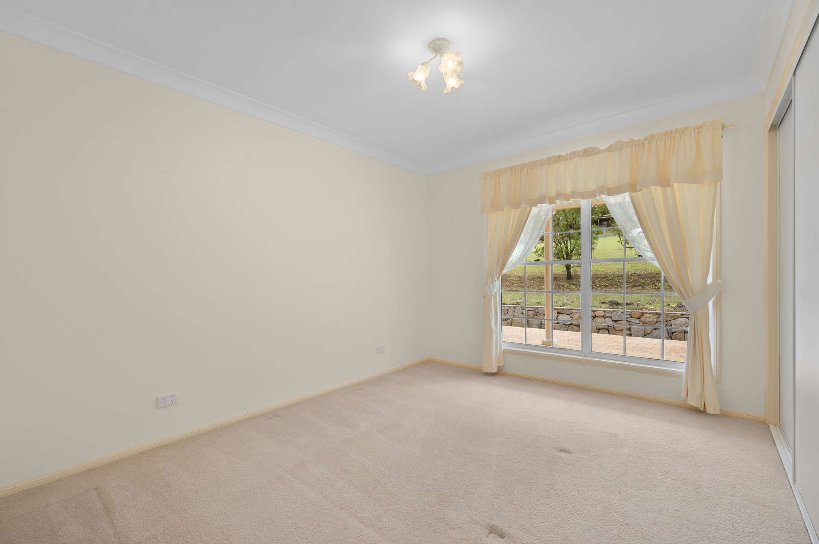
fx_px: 352
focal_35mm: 16
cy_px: 272
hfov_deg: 98.6
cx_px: 410
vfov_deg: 75.4
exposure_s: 1/10
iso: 125
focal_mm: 15.5
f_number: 9
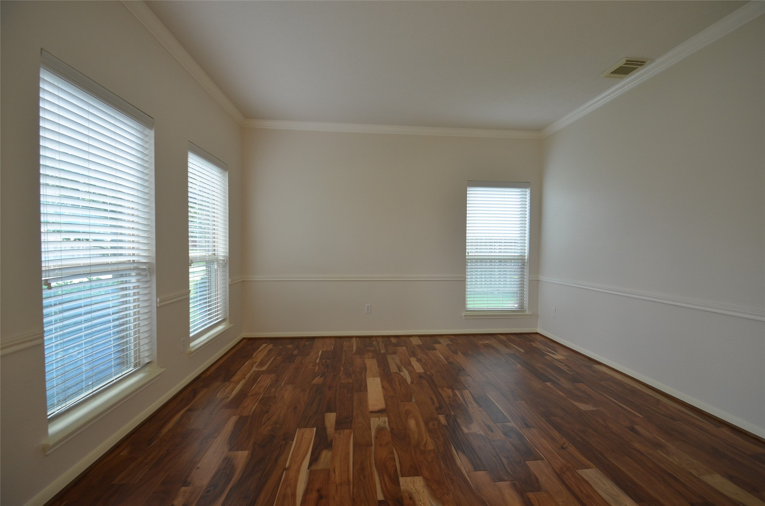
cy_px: 253
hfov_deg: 100.5
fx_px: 318
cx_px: 382
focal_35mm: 15
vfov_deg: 77.1
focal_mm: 10
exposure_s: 1/100
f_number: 5
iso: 400
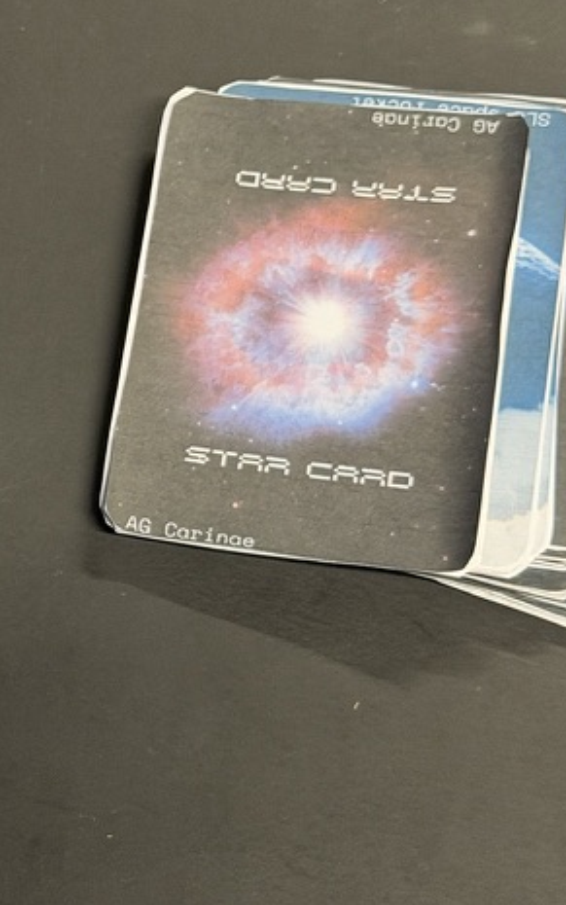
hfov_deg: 11.3
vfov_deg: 18.6
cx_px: -233
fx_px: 2762
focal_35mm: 112
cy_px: 364
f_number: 1.78
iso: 640
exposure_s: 1/30
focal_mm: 6.76
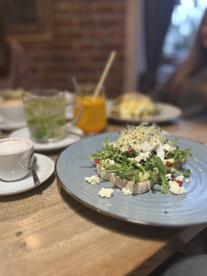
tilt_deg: -20.3
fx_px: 207
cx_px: 104
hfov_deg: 53.1
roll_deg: +0.4
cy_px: 138
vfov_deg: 67.3
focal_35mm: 26
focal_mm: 5.1
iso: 250
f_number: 1.6
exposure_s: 1/50
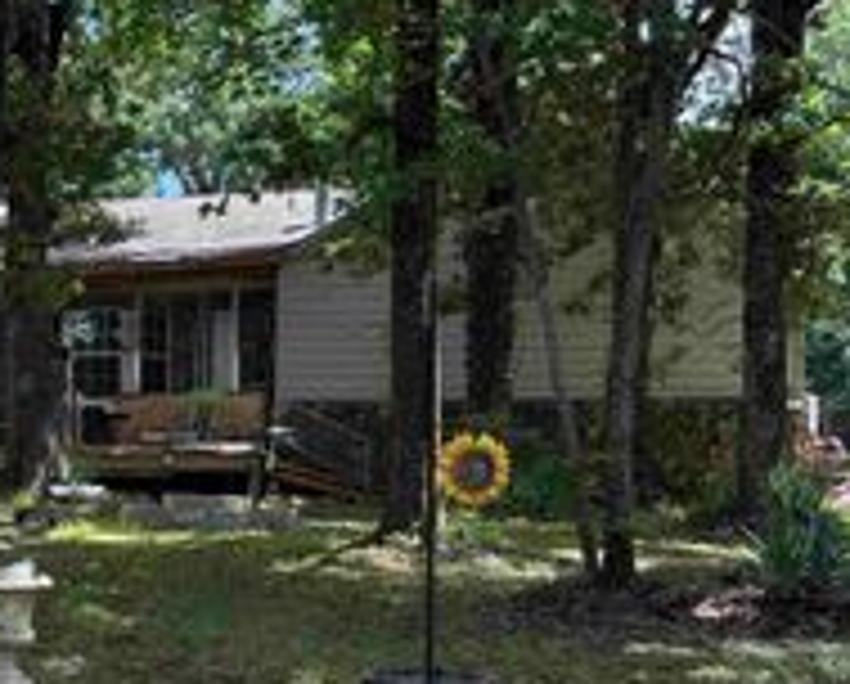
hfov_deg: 26.1
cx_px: -85
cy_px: 466
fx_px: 1689
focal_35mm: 67
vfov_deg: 22.8
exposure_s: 1/373
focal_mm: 5.96
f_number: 1.6
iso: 50
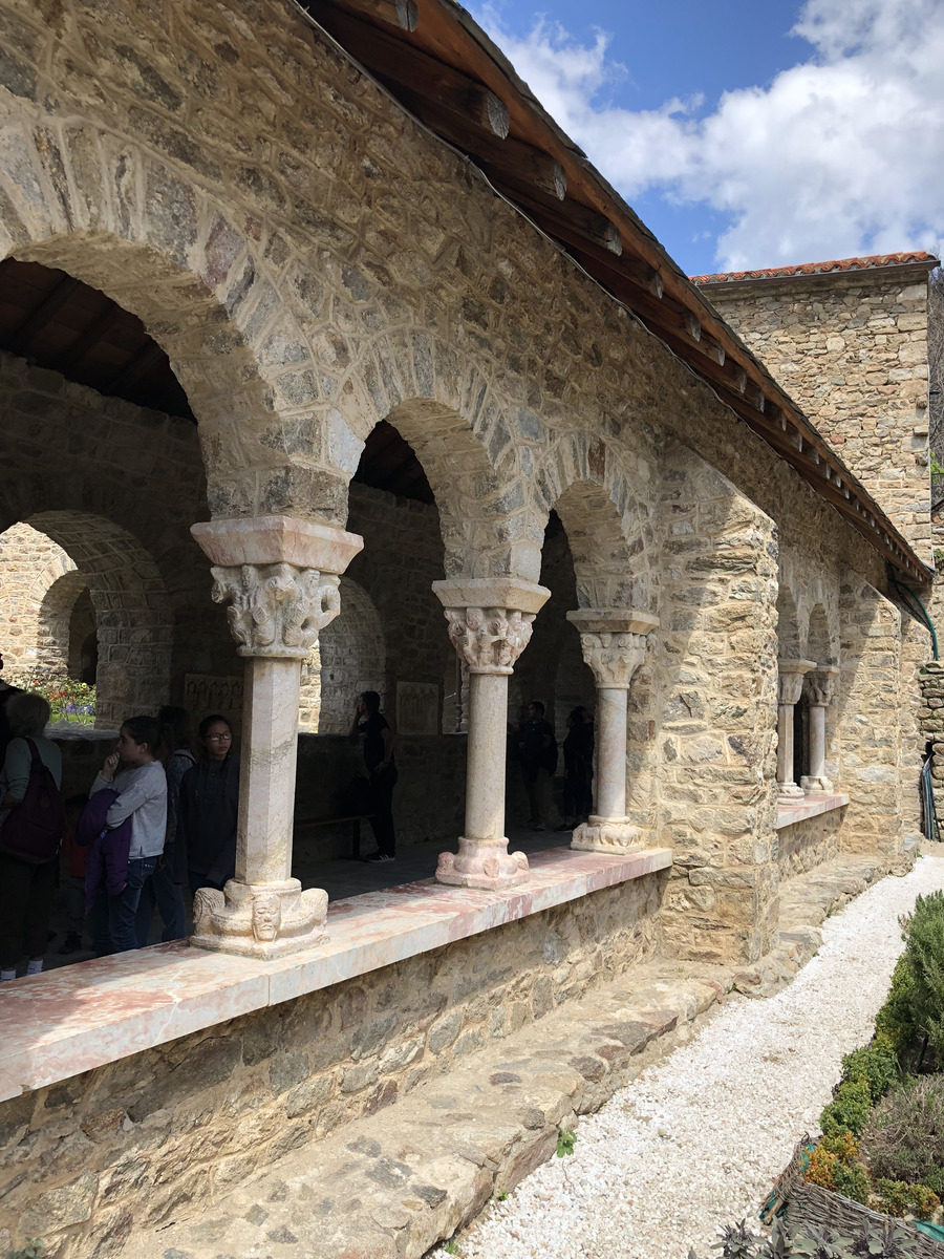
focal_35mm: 28
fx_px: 1018
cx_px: 472
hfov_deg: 49.7
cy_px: 630
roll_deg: -1.5
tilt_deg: +7.2
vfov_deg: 63.4
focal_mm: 4
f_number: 1.8
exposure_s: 1/787
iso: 20
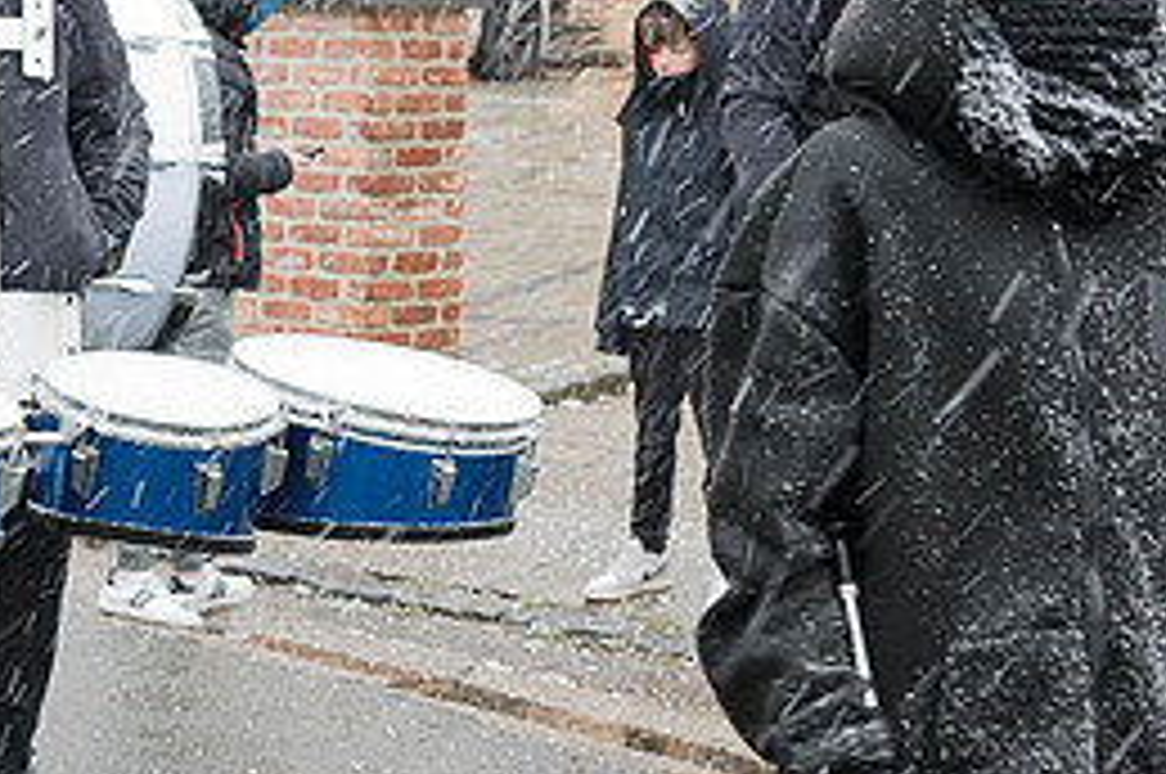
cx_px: 49
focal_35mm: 103
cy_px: 264
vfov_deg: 13.2
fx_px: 3332
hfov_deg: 19.4
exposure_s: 1/60
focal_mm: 40
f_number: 5.6
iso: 800
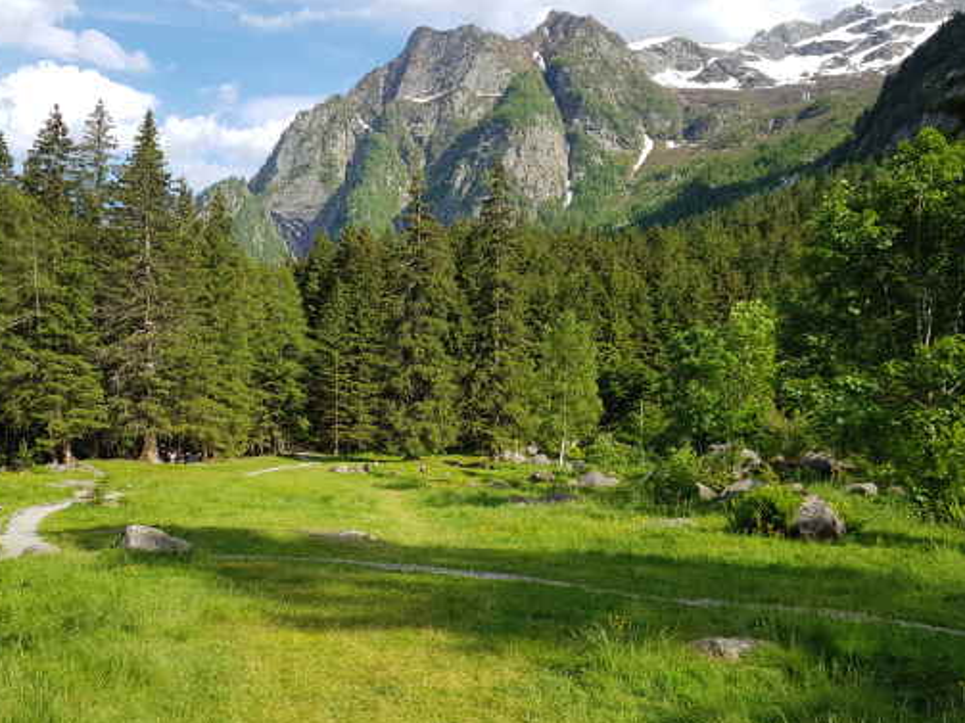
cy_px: 412
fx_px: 864
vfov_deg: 45.3
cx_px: 455
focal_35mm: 31
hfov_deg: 58.3
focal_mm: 4.2
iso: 40
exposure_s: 1/1096
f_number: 1.7
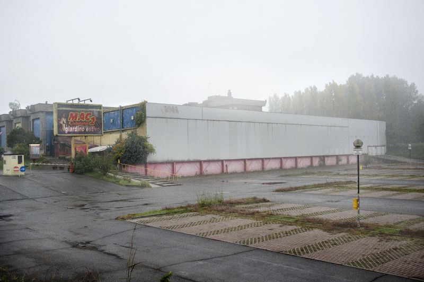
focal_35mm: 35
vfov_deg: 37.8
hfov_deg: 54.5
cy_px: 141
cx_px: 212
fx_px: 412
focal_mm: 35
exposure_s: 1/800
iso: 800
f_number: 3.5
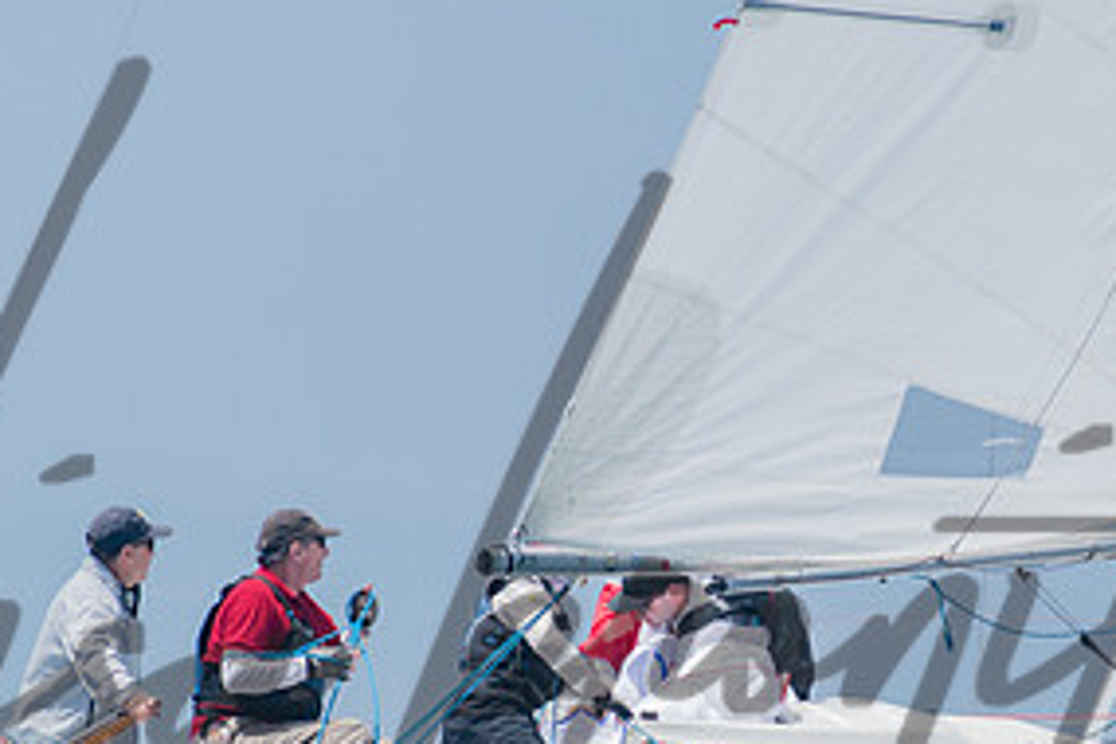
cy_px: 617
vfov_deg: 3.1
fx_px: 13732
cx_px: 709
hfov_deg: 4.7
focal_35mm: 443
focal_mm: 145
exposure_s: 1/1250
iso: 400
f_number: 8
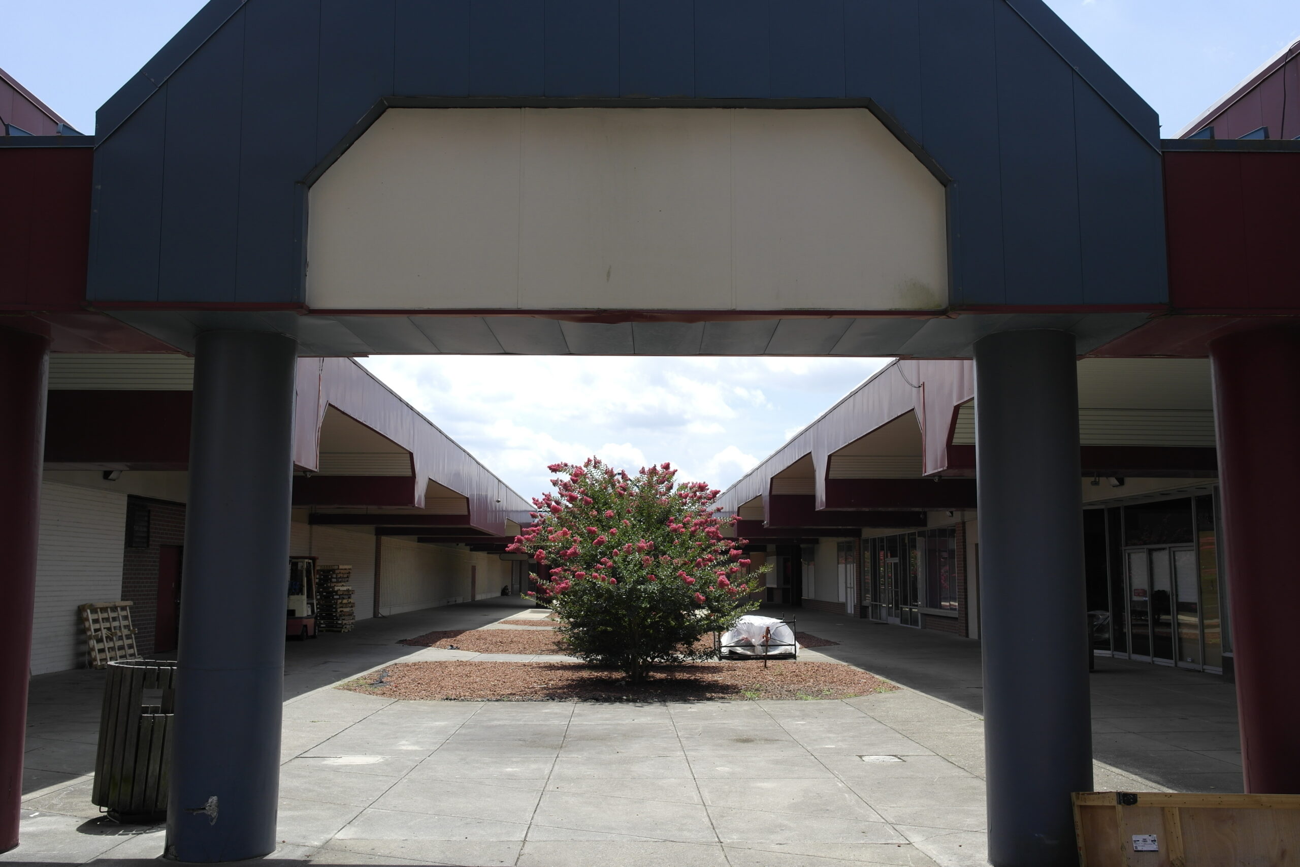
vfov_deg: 43.6
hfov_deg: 61.9
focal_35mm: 30
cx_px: 650
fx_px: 1083
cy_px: 434
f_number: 6.3
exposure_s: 1/250
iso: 100
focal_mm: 20
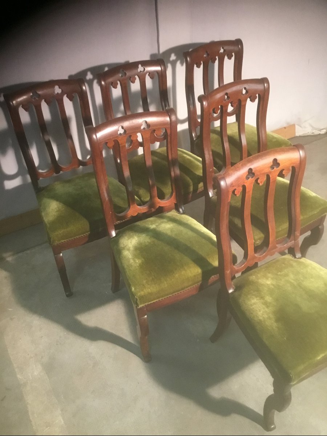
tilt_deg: -40.1
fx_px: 390
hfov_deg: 45.4
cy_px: 218
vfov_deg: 58.4
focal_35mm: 31
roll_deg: +0.0
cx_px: 164
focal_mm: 3.3
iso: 200
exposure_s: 1/20
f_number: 2.4
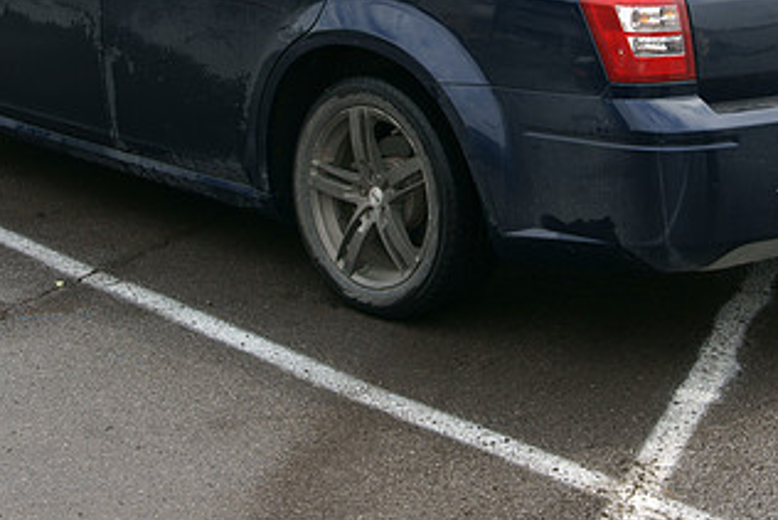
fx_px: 1665
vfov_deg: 17.5
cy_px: 48
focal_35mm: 77
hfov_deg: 26.3
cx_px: 438
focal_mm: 28
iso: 100
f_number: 8
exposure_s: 1/160
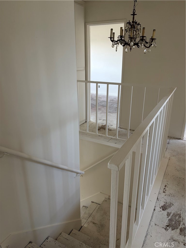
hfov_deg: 53.1
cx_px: 93
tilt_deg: -18.7
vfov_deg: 67.3
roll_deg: -0.3
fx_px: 186
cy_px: 124
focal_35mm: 26
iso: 125
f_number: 1.6
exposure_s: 1/66
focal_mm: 5.96
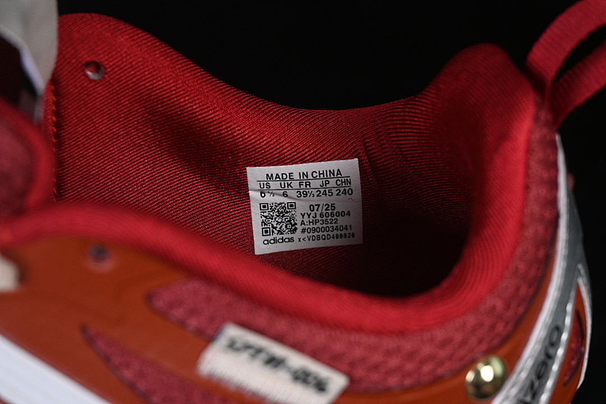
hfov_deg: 27.0
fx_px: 1262
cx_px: 303
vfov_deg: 18.2
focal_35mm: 75
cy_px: 202
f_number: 7.1
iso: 160
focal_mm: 50
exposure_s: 1/80
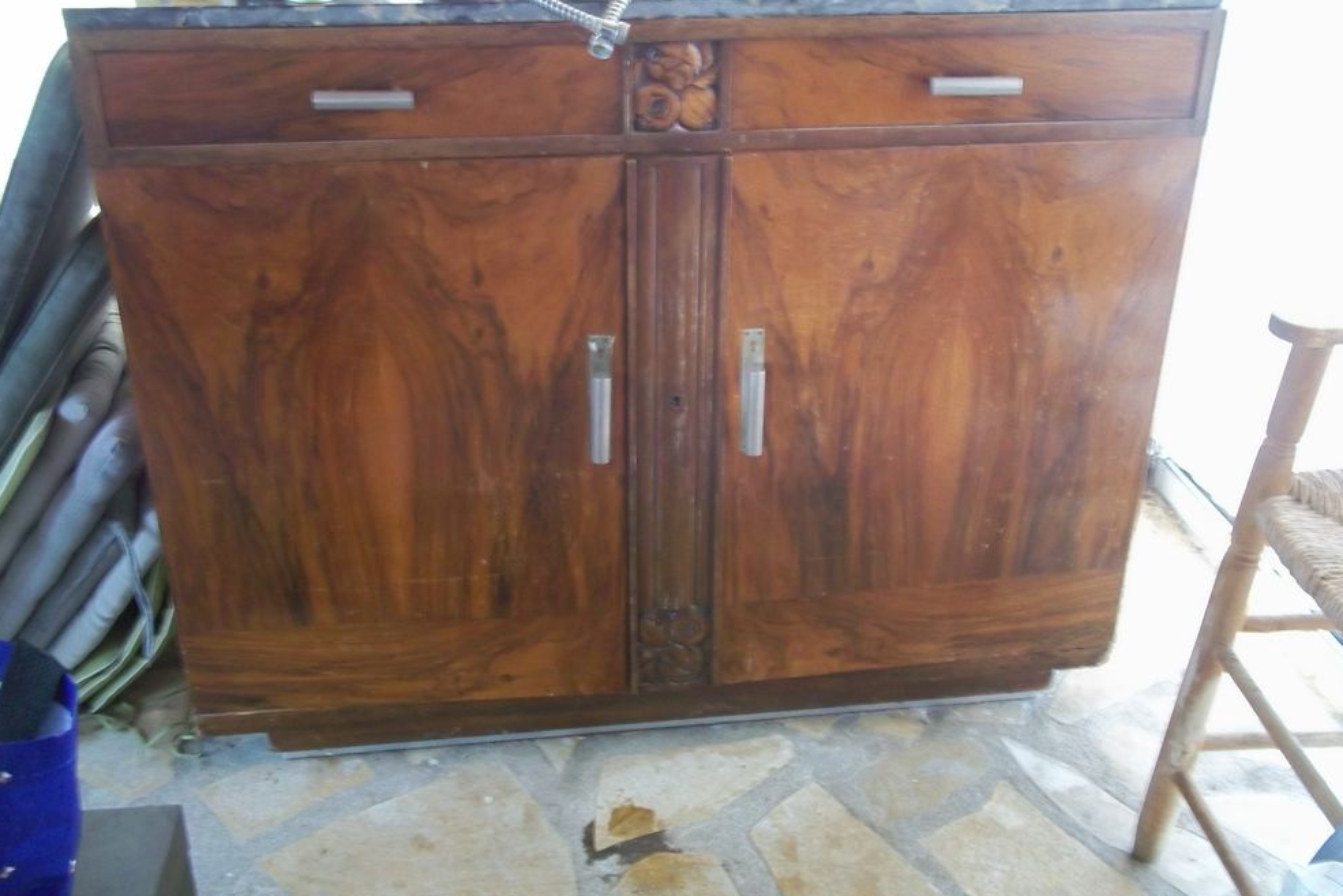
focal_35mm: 38
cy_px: 443
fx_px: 1418
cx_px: 675
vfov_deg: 35.1
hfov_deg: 50.7
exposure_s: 1/8
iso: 301
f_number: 3.1
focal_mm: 6.5
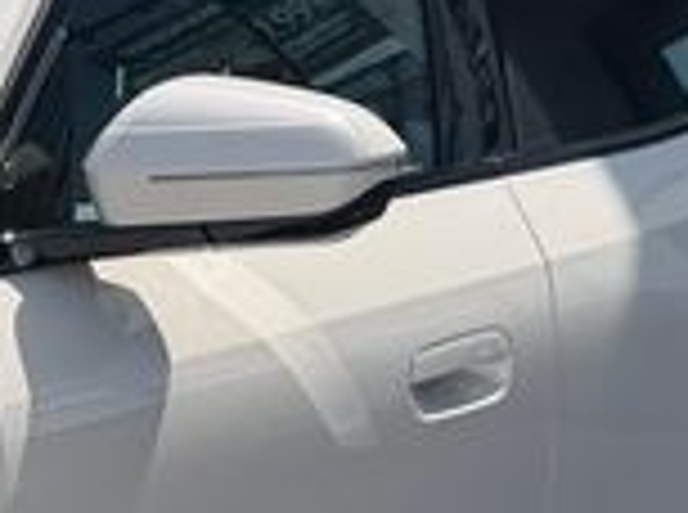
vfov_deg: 9.2
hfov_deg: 11.2
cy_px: 266
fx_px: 3192
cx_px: -657
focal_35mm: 161
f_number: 1.78
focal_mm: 6.76
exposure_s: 1/3584
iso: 80
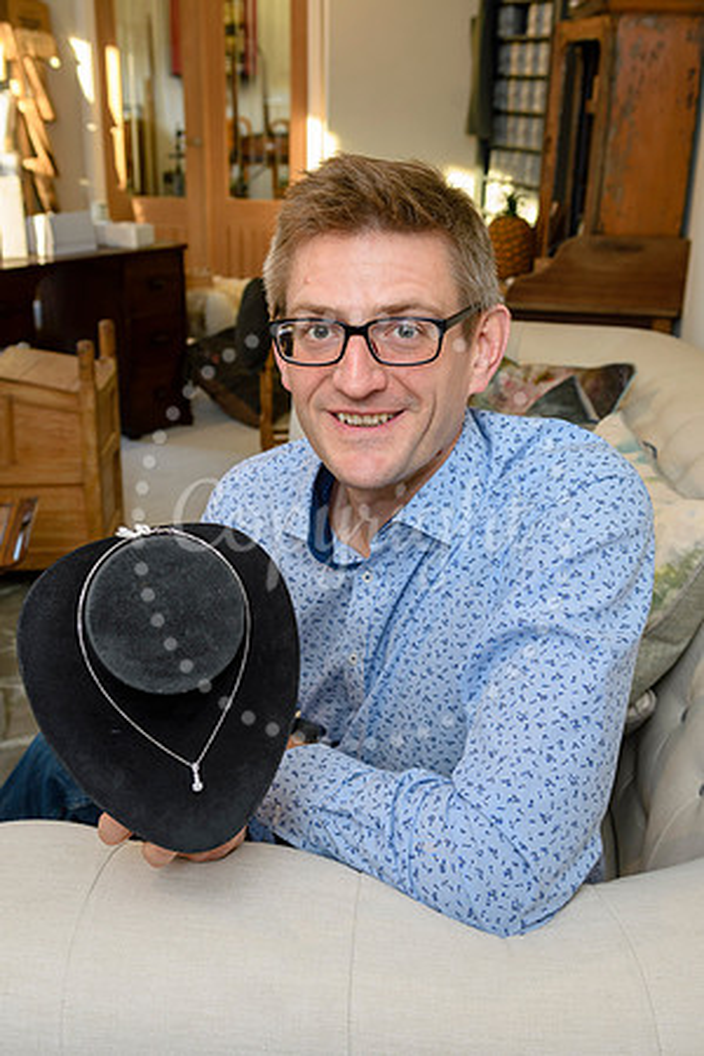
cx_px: 352
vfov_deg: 49.6
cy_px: 528
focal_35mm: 39
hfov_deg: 34.2
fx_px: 1144
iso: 400
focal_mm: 26
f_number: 5
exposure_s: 1/80
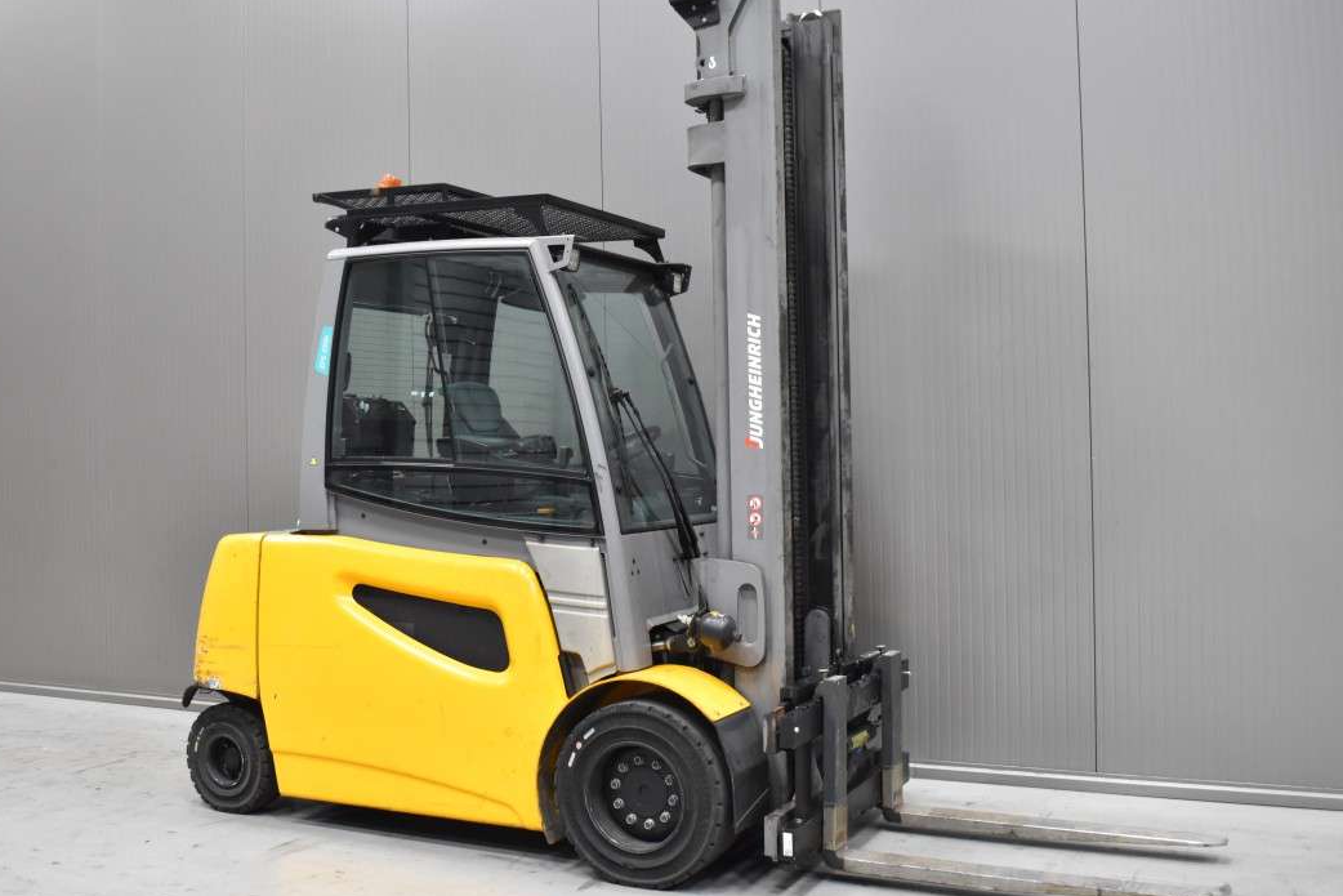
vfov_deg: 35.1
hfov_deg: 50.6
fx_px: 1418
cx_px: 590
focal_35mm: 38
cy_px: 438
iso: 1600
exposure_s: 1/40
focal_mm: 22
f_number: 4.5
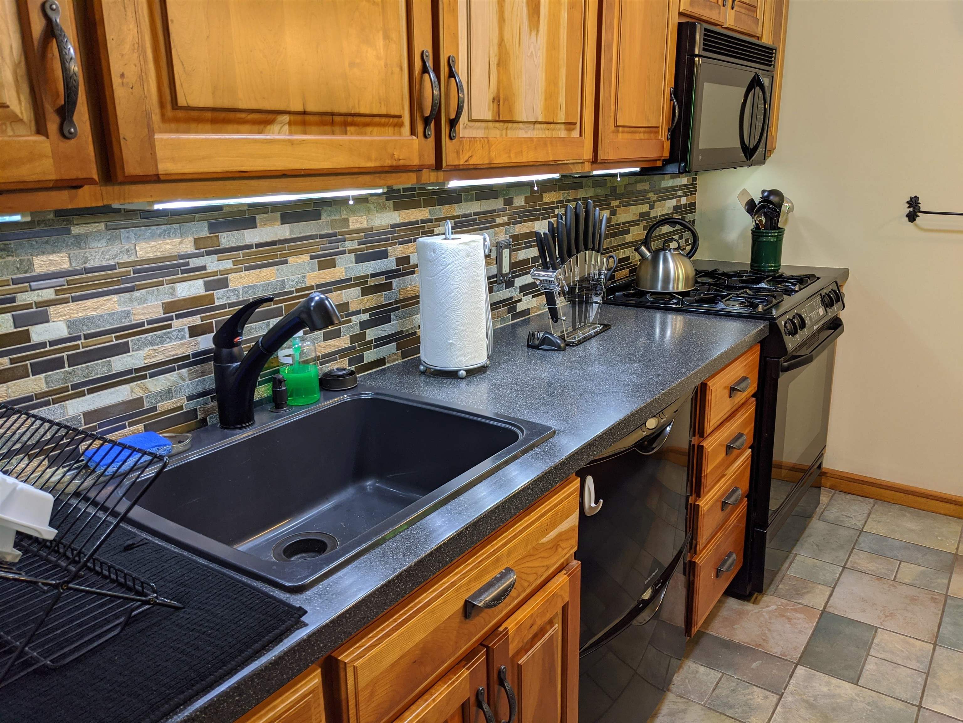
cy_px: 362
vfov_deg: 51.4
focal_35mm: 27
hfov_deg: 65.3
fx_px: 751
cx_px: 482
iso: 66
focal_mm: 4.38
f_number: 1.73
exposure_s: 1/30
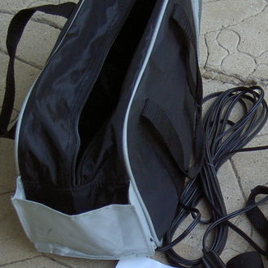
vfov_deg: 11.7
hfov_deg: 11.6
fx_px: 1305
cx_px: 258
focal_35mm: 149
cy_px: 234
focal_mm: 11.3
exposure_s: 1/60
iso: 100
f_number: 3.3
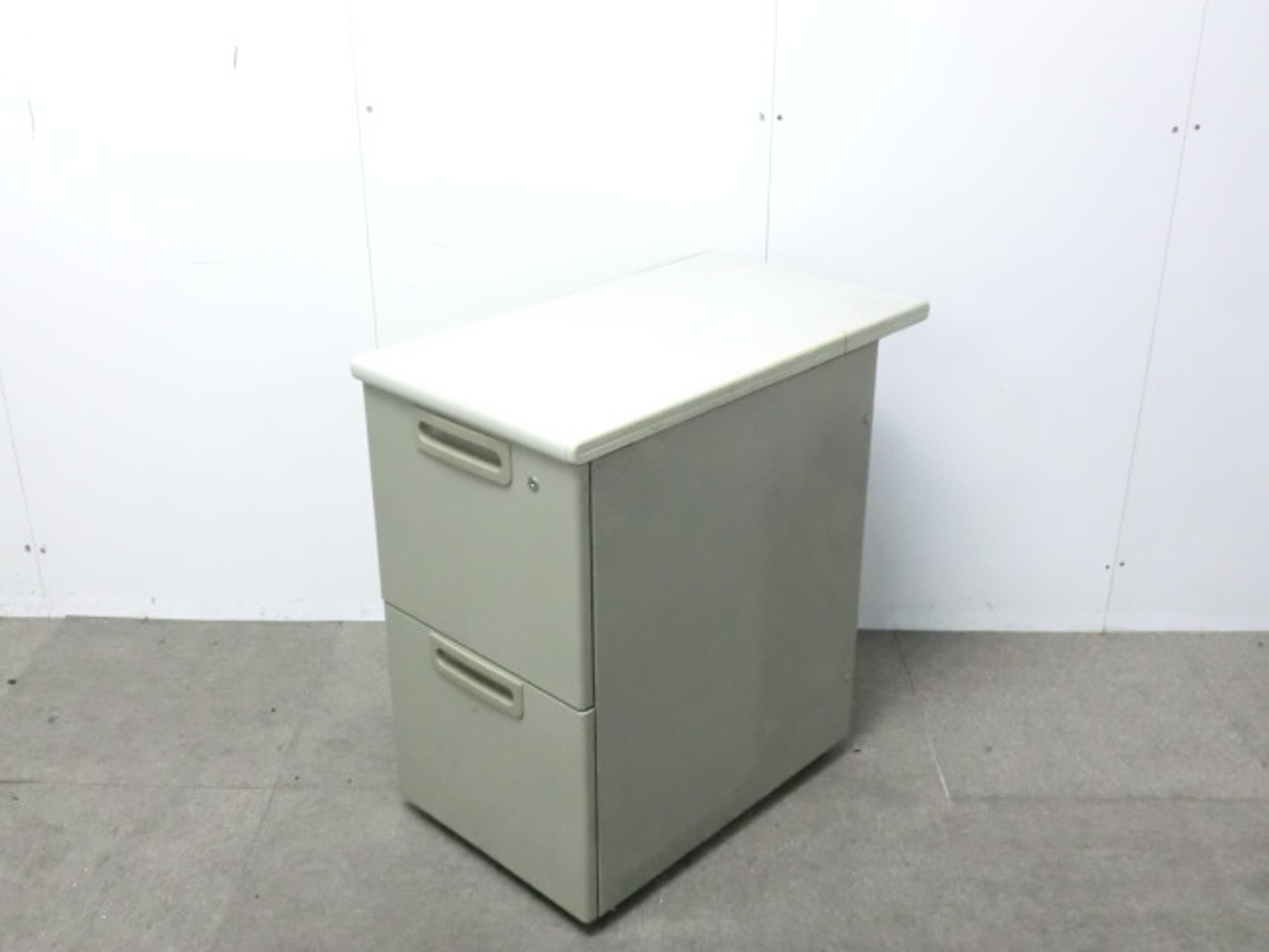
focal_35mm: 38
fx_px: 1393
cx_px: 634
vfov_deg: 37.7
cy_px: 476
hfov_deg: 49.0
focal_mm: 6.9
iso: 800
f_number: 3.9
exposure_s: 1/25
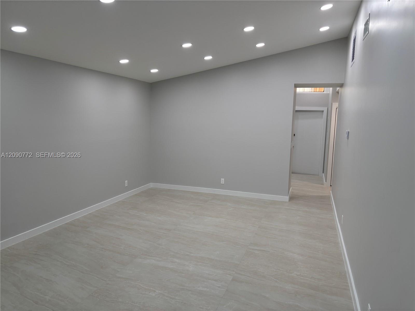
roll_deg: -1.6
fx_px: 312
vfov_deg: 53.1
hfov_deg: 67.3
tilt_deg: -6.9
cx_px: 208
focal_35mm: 26
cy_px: 156
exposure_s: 1/150
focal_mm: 5.96
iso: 64
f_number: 1.6
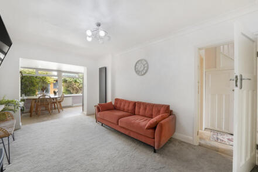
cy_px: 88
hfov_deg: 108.3
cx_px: 130
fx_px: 93
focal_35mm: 13
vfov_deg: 85.4
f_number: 14
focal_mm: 12
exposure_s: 1/20
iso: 500
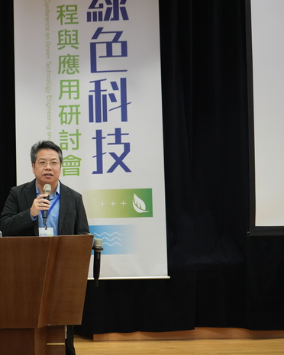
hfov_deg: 18.4
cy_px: 178
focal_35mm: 82
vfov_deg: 23.3
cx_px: 25
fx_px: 862
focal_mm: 58
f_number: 5
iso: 4000
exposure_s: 1/60
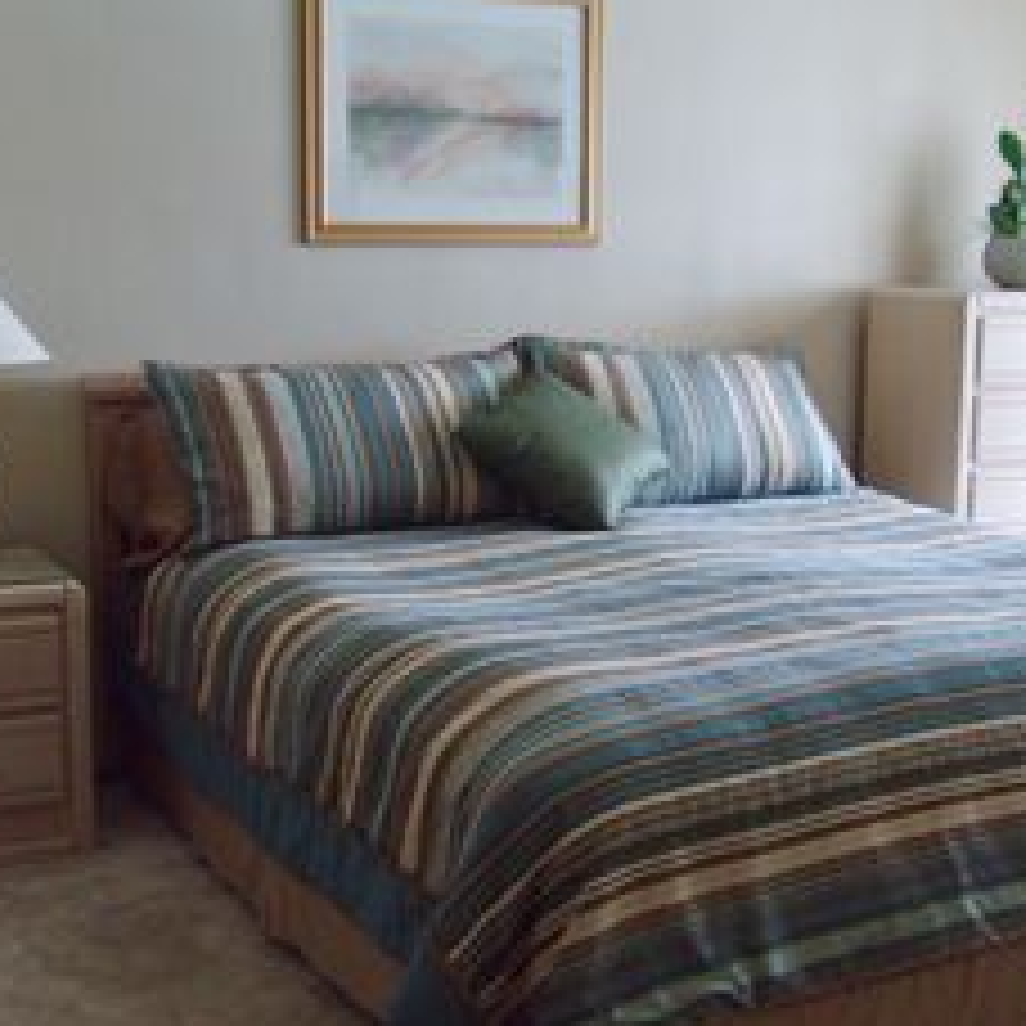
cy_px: 585
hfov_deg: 34.0
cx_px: 590
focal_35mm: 50
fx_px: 1677
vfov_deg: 34.0
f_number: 2.8
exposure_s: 1/20
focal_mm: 5.8
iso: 140
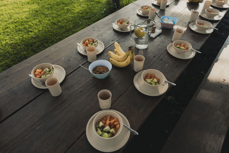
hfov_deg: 73.7
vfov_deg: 53.1
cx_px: 114
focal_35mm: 24
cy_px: 76
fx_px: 153
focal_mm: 24
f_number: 4
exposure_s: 1/250
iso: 100
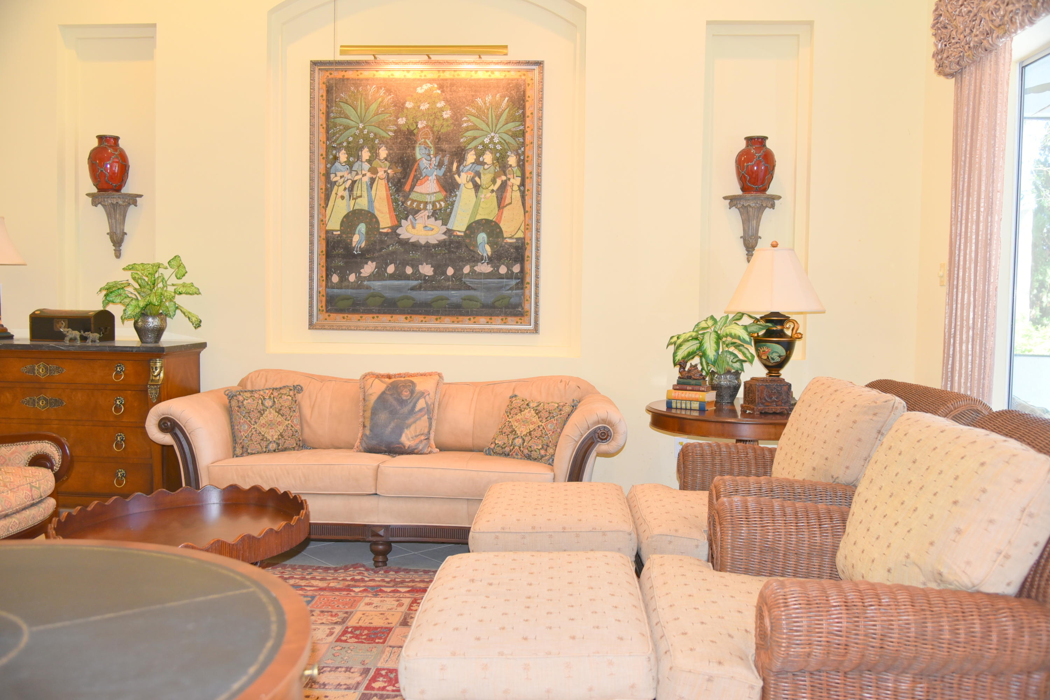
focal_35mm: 31
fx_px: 904
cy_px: 350
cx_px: 525
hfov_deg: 60.3
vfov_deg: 42.3
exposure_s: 1/60
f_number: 4
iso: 800
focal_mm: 31
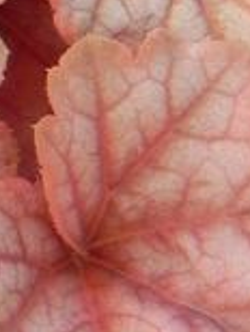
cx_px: -302
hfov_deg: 2.2
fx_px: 6415
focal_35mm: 668
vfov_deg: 3.0
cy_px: 235
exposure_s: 1/125
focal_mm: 23
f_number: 5
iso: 160
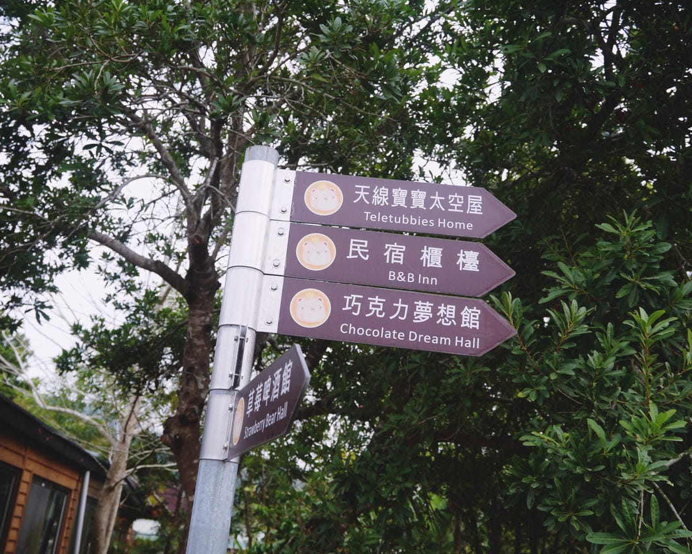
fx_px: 737
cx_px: 338
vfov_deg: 41.2
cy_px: 275
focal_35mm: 36
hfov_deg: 50.3
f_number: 4.1
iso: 160
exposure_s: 1/160
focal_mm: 17
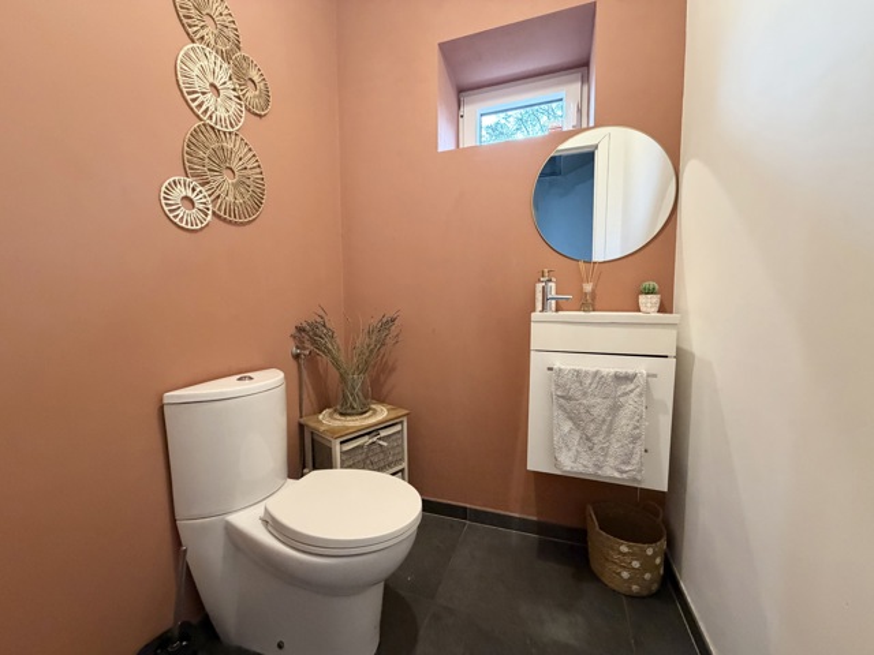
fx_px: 353
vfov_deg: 85.7
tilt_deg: -4.3
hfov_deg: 102.1
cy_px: 328
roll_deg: +0.7
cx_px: 437
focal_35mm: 14
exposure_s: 1/50
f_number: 2.2
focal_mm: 2.22
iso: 500
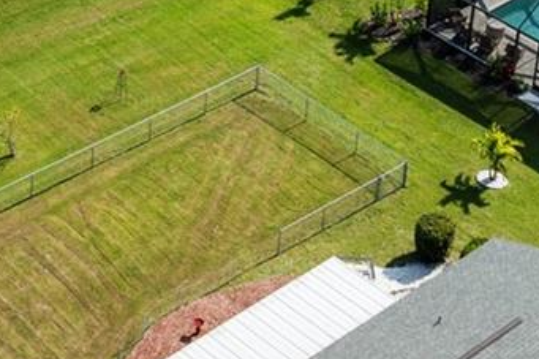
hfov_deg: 17.1
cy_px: -246
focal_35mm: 117
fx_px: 1751
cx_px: -9
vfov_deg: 11.1
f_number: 4
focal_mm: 12.29
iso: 100
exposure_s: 1/800
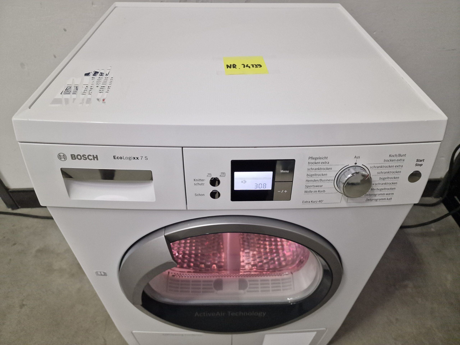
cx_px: 230
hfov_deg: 73.9
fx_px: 306
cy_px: 172
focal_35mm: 23
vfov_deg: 58.9
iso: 800
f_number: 1.8
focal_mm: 6.4
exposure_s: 1/100
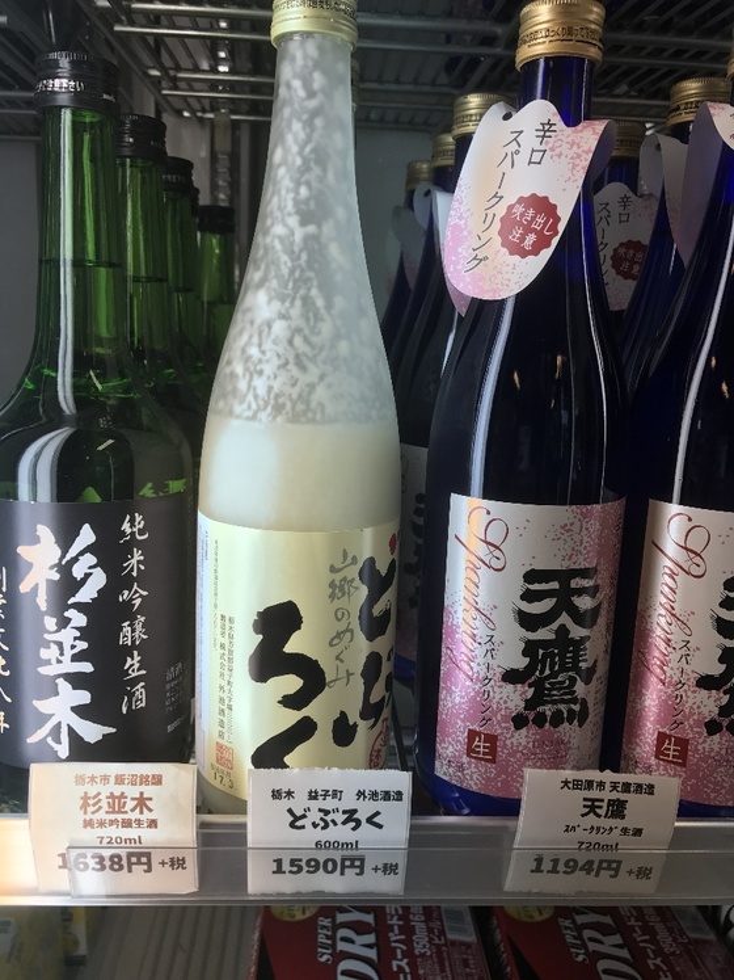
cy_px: 490
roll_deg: -1.4
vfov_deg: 63.5
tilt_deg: -9.4
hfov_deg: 49.7
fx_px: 792
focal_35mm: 28
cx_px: 367
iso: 20
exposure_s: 1/165
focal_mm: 3.99
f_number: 1.8
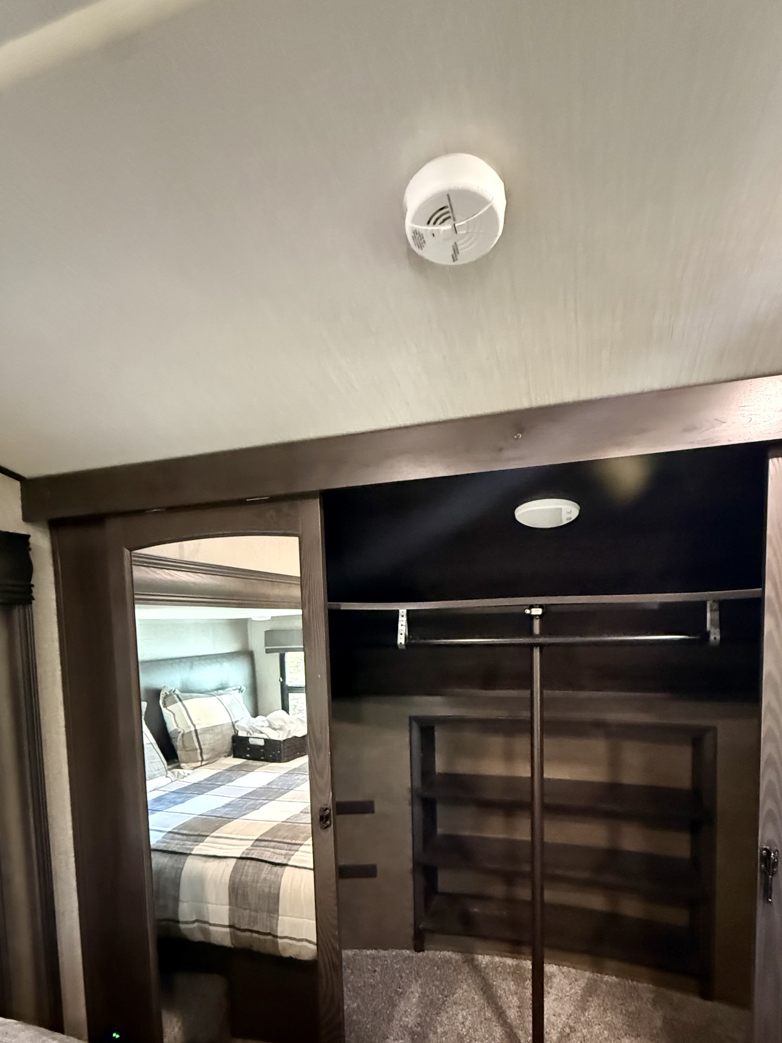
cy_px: 669
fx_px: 542
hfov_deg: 71.5
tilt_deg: -4.5
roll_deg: +0.2
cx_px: 420
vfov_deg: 85.6
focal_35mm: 18
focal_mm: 2.22
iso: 1600
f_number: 2.2
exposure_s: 1/45
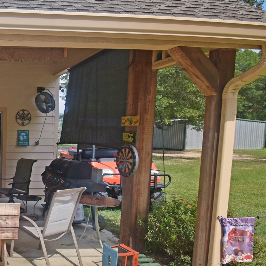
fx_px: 287
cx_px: -31
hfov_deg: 39.8
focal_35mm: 33
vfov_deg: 49.4
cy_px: 160
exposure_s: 1/200
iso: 100
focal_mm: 10
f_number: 9
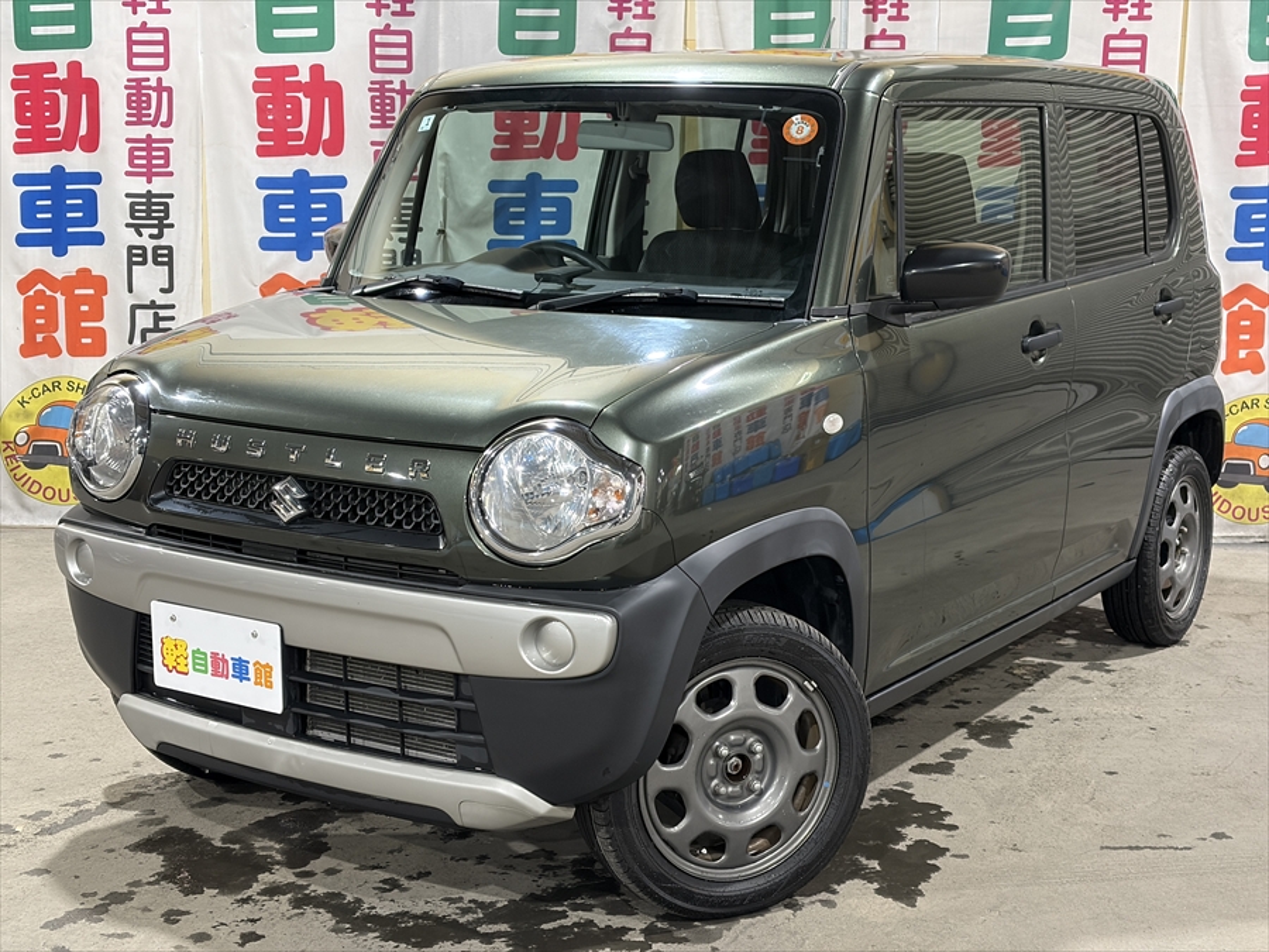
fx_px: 1906
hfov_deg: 36.8
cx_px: 634
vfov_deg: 28.0
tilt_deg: -9.5
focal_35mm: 52
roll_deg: -0.2
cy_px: 476
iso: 100
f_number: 1.6
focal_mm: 5.96
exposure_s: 1/33
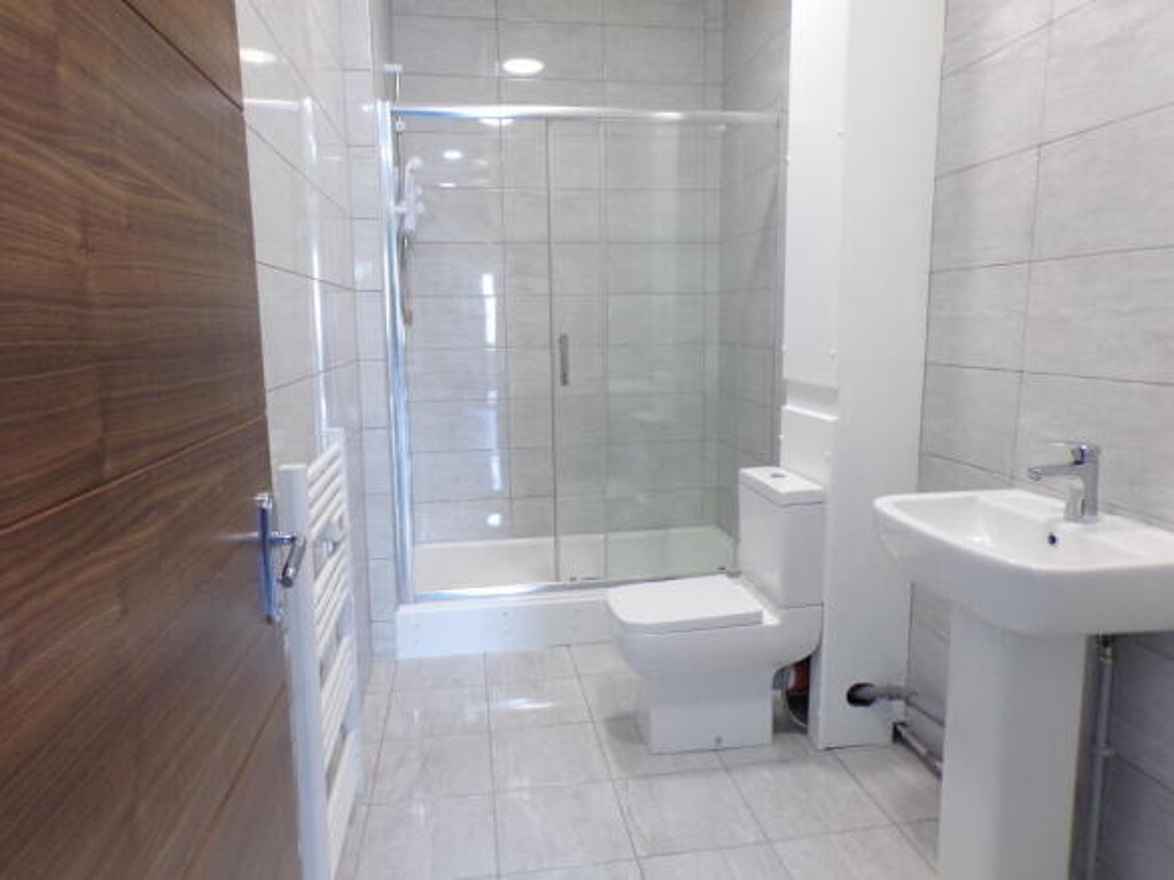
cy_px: 440
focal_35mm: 24
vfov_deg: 56.8
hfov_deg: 71.6
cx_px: 587
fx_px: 814
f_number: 3
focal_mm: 4.3
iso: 200
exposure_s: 1/25
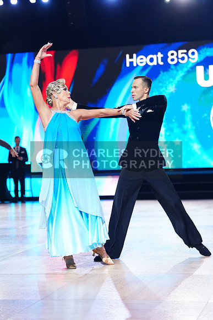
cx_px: 106
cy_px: 160
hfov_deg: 16.5
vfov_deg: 24.5
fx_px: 736
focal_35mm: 83
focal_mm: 83
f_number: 2.8
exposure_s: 1/500
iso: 2000
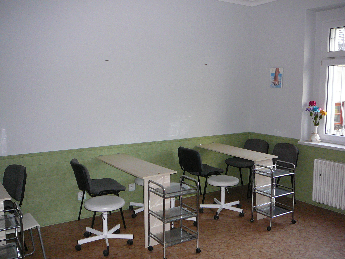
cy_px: 130
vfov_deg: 40.7
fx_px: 349
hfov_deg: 52.6
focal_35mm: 35
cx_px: 172
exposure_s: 1/30
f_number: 2.8
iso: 250
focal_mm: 5.2
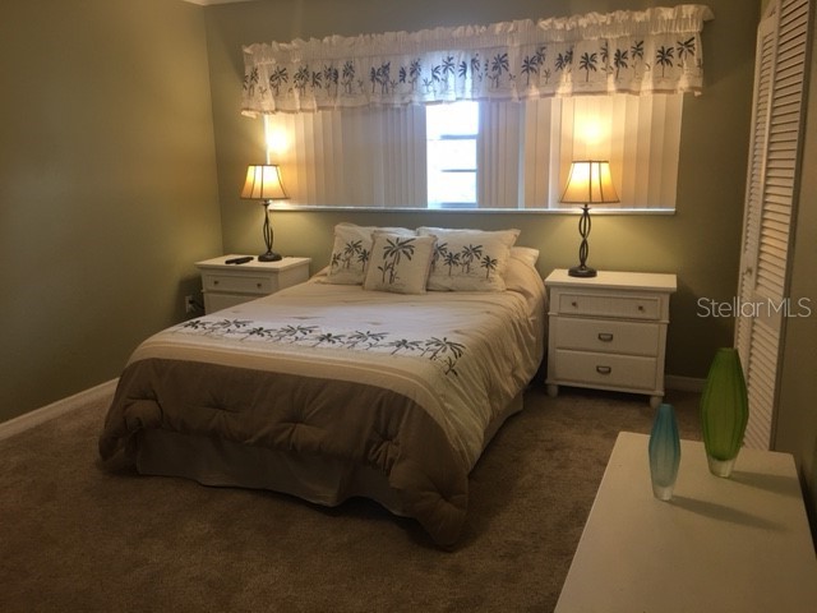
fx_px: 684
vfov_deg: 48.2
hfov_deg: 61.7
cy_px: 306
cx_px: 408
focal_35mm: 29
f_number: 2.2
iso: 40
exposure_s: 1/30
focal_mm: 4.15
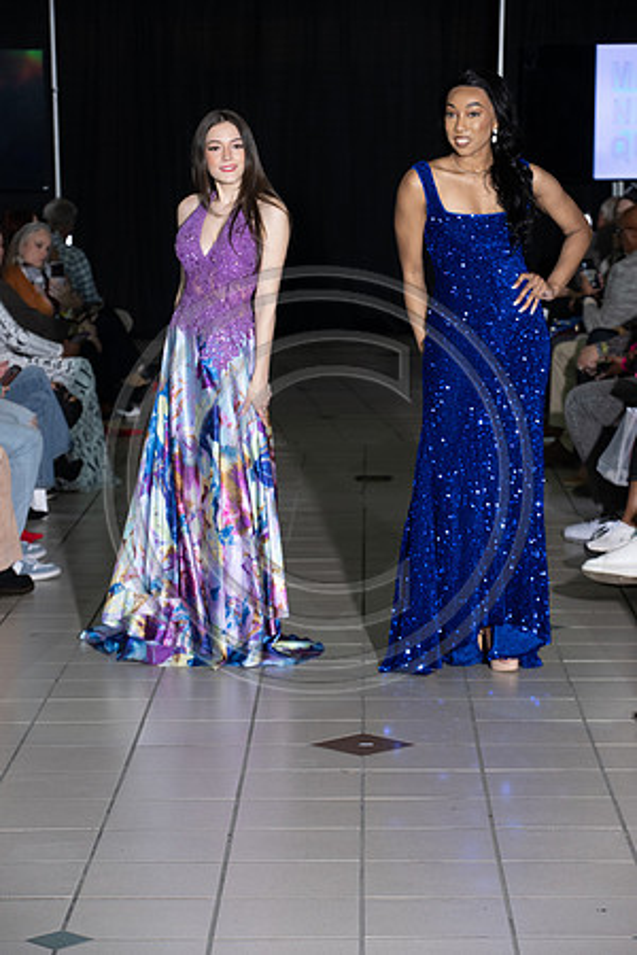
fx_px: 2787
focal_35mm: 105
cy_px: 478
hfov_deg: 13.0
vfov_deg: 19.5
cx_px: 318
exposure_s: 1/160
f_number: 5.6
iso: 1250
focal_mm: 105
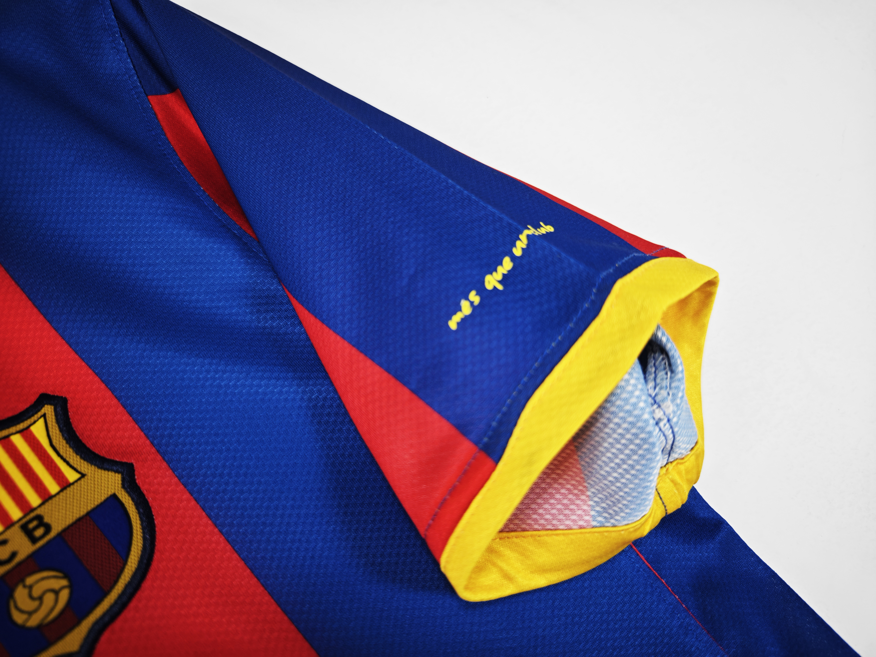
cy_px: 328
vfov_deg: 58.9
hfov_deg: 73.9
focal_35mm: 23
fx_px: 582
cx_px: 438
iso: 119
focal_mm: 8.67
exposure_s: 1/120
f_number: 1.75
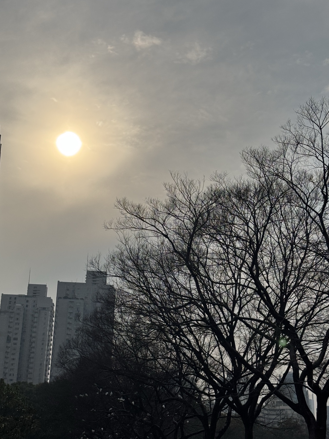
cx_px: 171
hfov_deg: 25.7
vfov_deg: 33.8
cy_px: 234
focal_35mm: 57
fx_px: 722
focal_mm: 6.76
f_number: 1.78
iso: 50
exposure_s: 1/15385
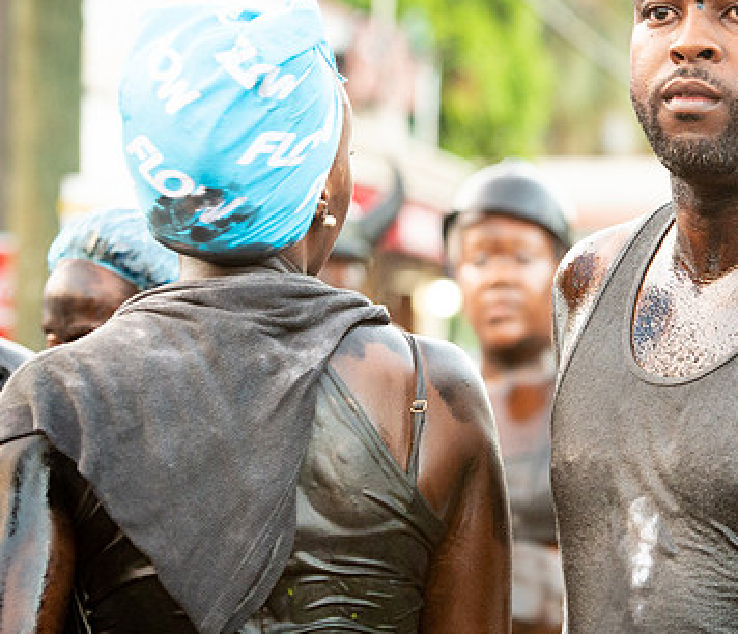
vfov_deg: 7.1
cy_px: 222
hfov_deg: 8.3
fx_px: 5083
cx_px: 529
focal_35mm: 226
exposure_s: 1/200
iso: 2500
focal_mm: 110
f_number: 5
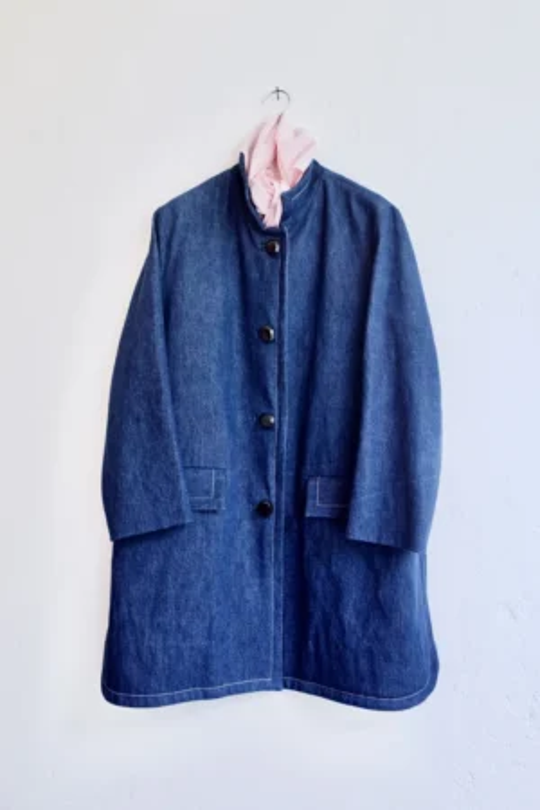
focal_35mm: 28
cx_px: 270
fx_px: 630
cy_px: 405
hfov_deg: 46.4
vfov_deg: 65.5
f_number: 2.8
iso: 200
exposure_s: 1/40
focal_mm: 18.3
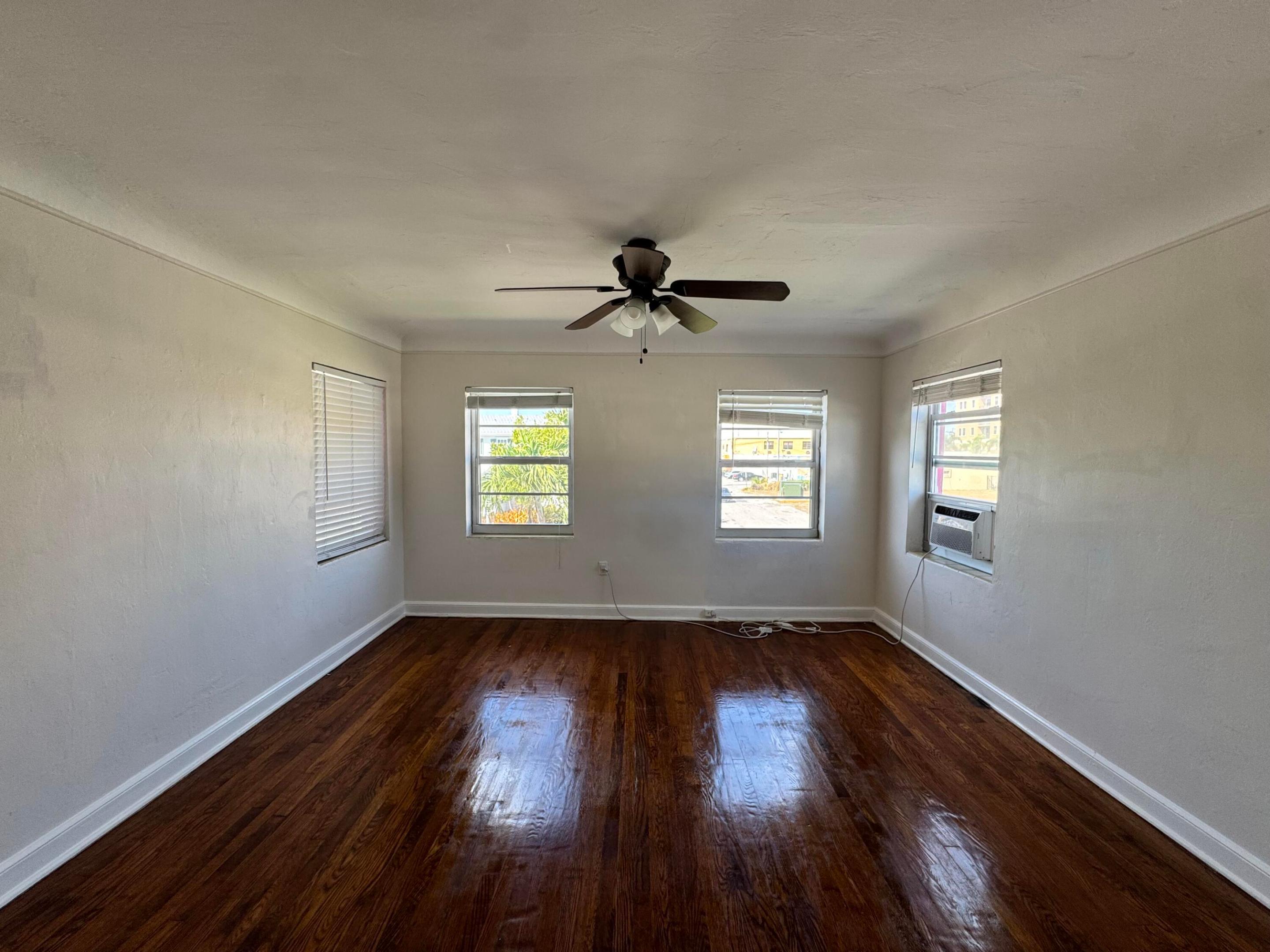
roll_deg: +0.4
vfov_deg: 85.7
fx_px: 514
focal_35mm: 14
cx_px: 635
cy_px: 476
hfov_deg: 102.1
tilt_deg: -2.9
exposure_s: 1/99
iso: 40
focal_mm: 2.22
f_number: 2.2
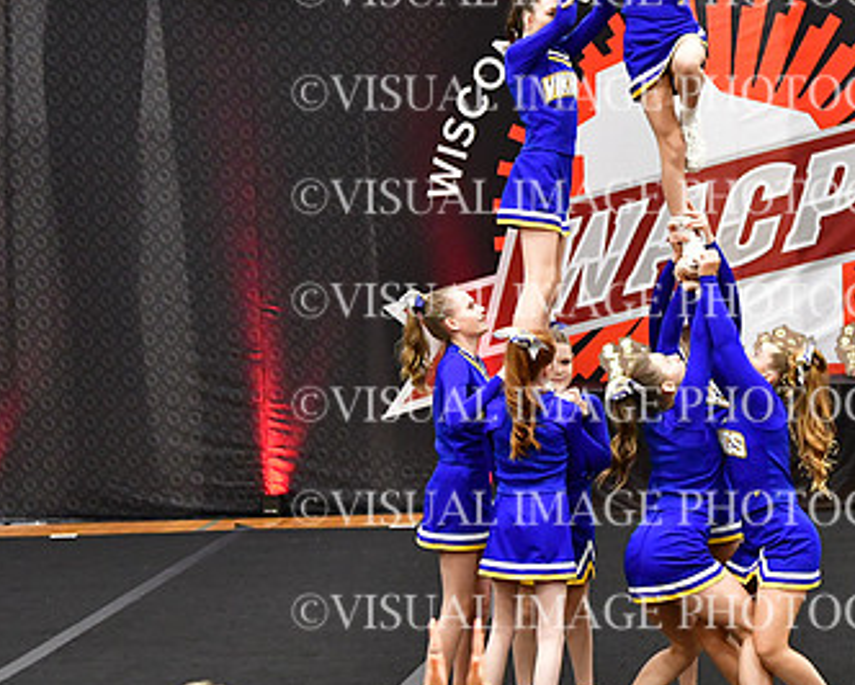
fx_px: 4355
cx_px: 664
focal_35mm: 172
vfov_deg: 9.0
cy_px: 249
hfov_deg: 11.2
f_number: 3.2
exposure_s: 1/500
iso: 5000
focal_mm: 70
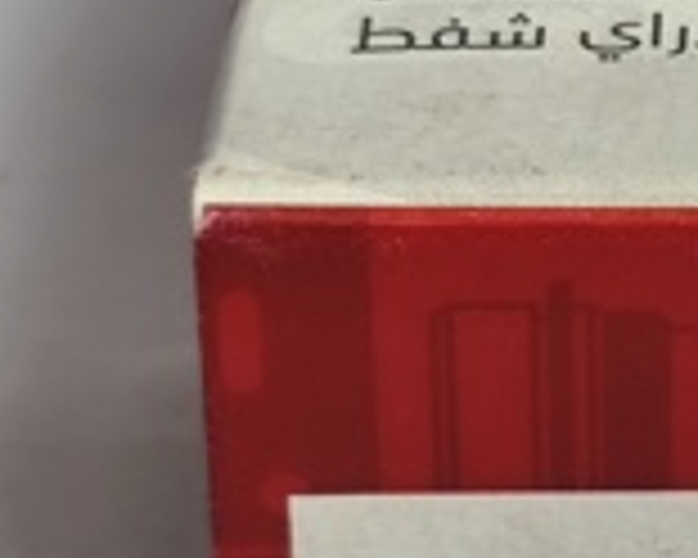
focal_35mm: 221
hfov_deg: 8.5
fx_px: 4565
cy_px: 97
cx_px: 1072
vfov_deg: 7.0
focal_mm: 6.18
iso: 125
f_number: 1.65
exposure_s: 1/100
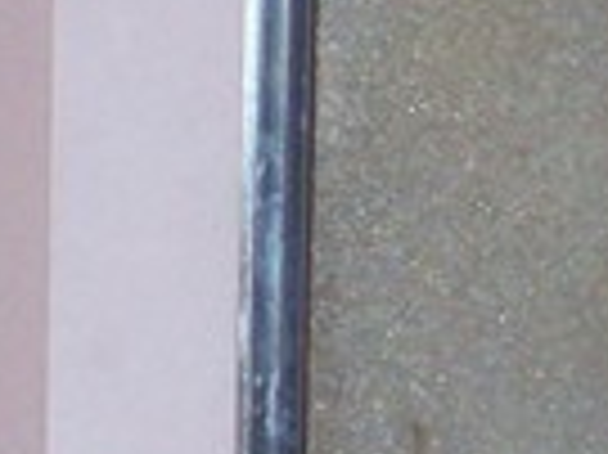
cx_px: 27
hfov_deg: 7.2
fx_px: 4791
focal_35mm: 273
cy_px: 512
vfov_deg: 5.4
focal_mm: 5.9
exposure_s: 1/64
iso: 140
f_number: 4.5
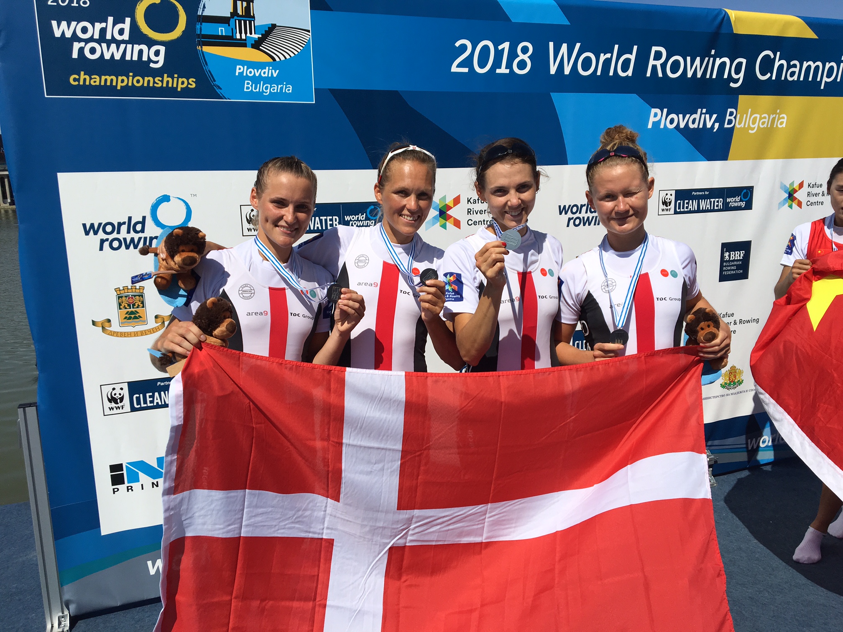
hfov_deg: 61.7
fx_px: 706
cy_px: 316
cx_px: 422
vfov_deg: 48.2
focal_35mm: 29
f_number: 2.2
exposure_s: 1/3663
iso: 25
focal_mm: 4.15
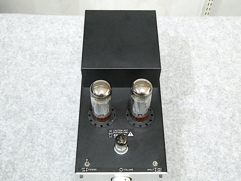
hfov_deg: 40.4
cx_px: 120
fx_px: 327
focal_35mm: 47
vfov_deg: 30.9
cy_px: 90
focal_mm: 8.4
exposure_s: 1/60
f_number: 4
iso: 1600
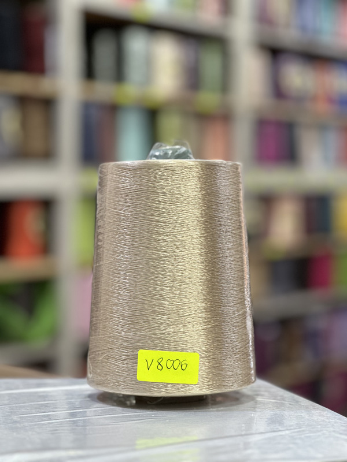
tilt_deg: -1.8
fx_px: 1029
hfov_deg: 19.1
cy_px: 231
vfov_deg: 25.3
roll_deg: -0.8
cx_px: 174
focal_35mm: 77
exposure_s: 1/33
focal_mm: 9
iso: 160
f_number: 2.8
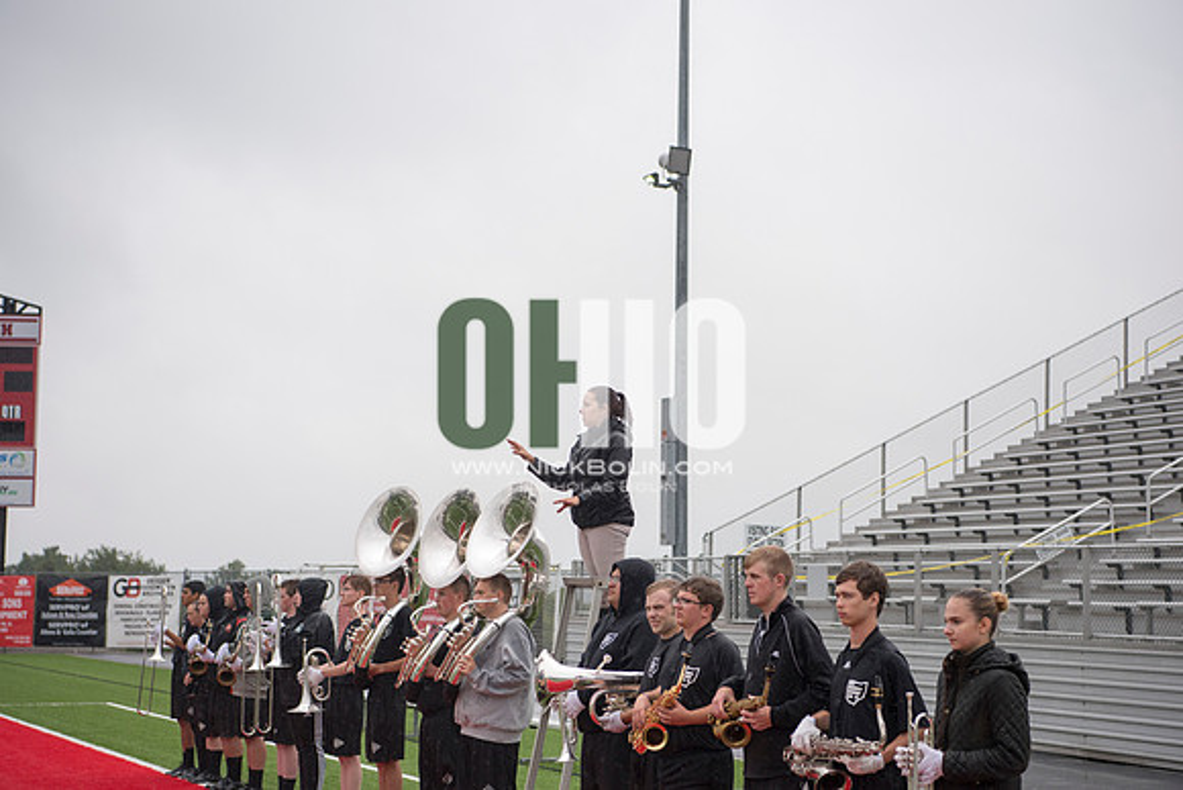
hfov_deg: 28.8
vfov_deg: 19.5
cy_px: 395
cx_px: 592
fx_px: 2301
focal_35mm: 70
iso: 400
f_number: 4
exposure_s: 1/800
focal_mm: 70
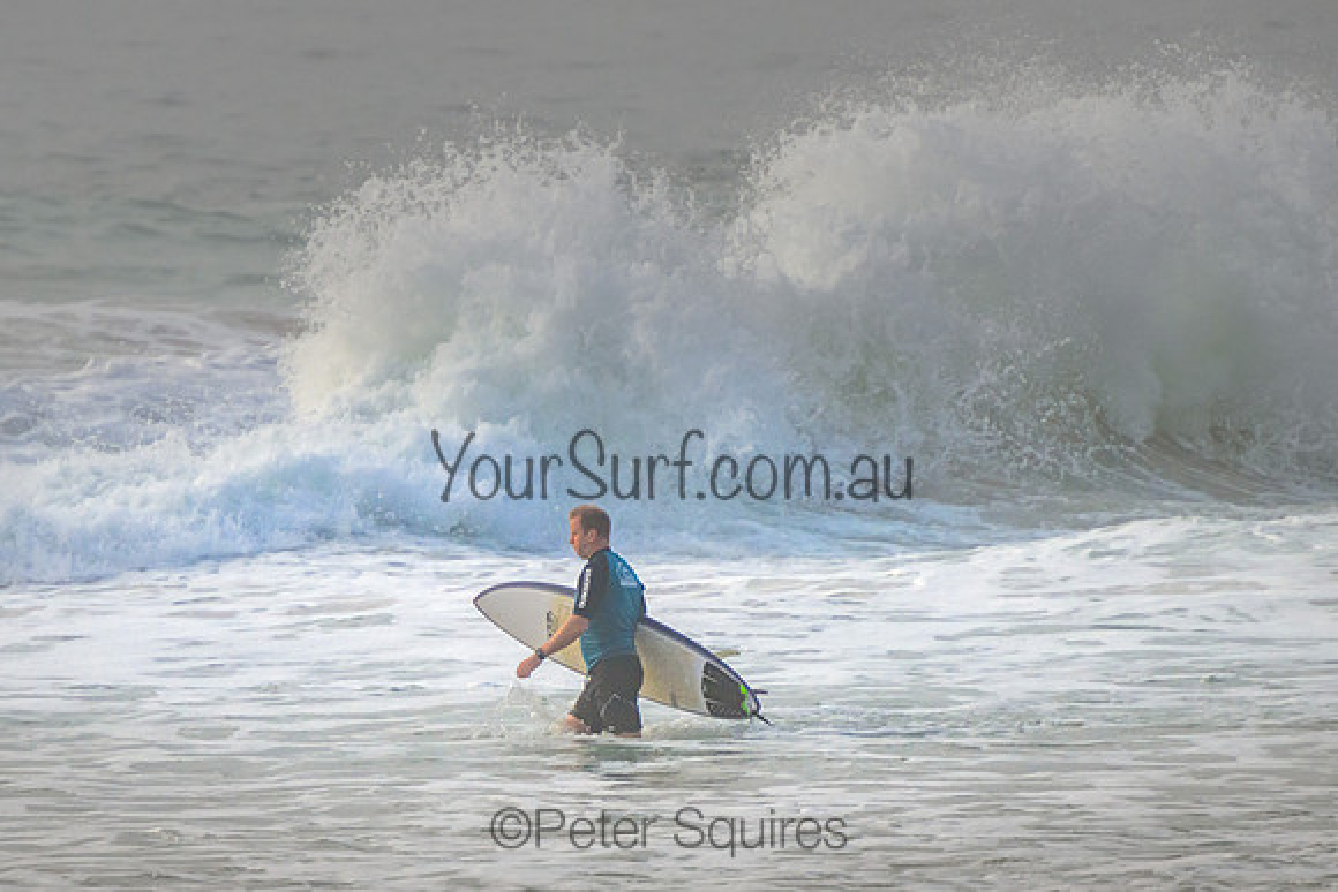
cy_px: 585
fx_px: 20438
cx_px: 594
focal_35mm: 550
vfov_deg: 2.5
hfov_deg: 3.7
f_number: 5.6
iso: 1000
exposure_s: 1/2000
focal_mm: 400
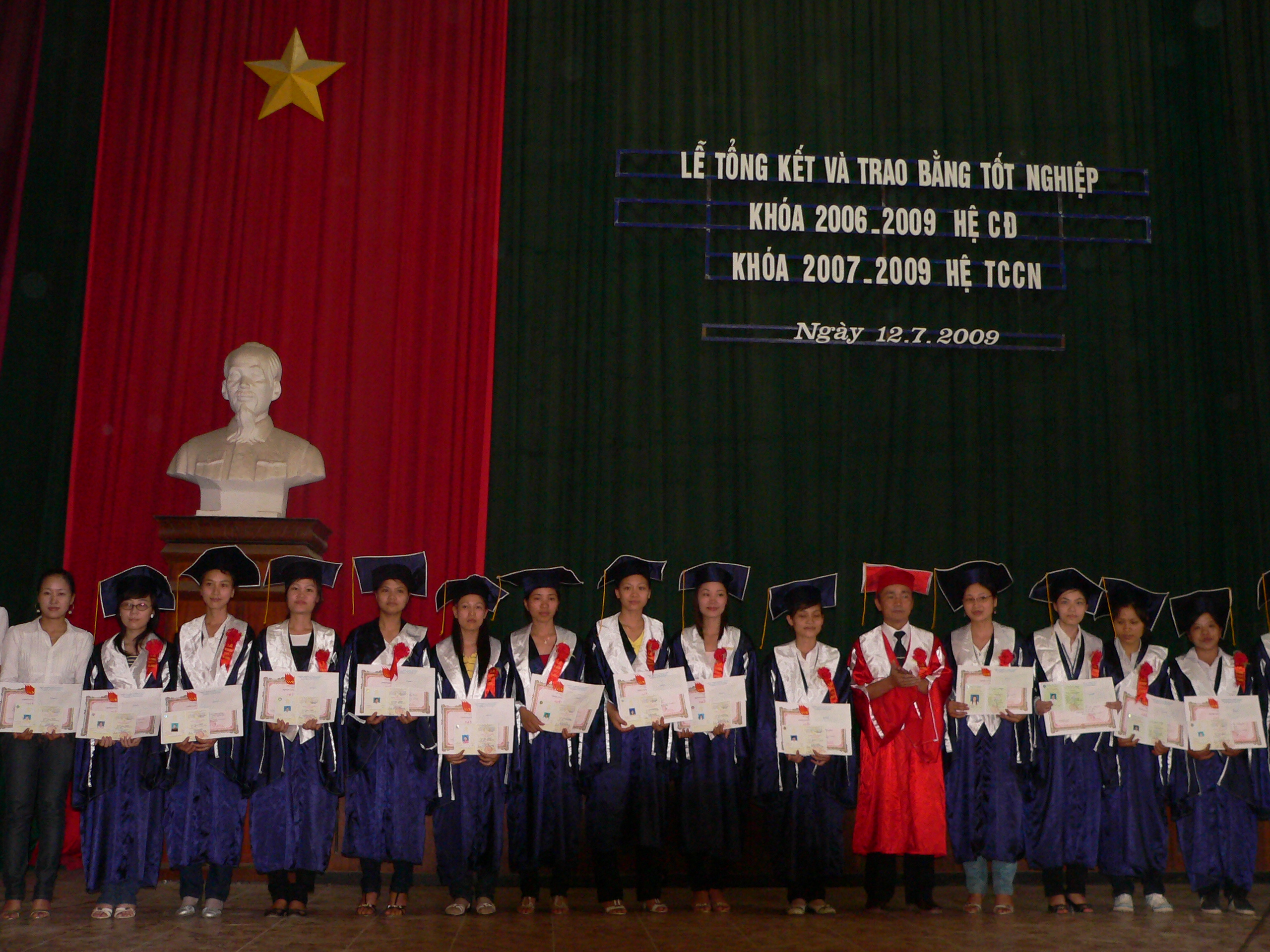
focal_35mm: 40
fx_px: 1468
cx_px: 635
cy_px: 476
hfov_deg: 46.8
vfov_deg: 36.0
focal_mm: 6.6
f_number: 2.8
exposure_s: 1/60
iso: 200
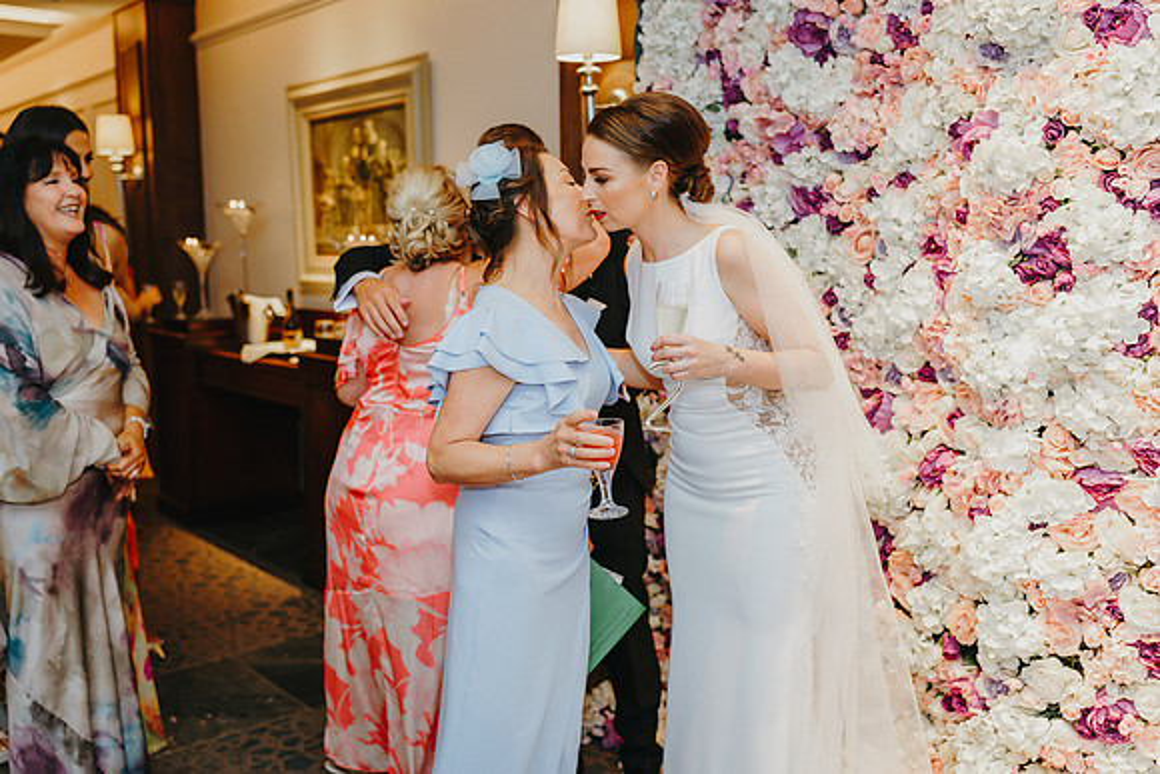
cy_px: 387
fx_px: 1128
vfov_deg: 37.9
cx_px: 580
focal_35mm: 35
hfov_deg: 54.4
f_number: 2.2
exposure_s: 1/200
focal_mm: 35
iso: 640
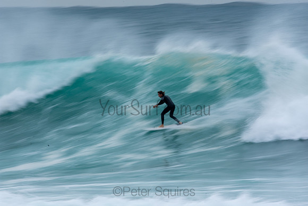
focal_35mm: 750
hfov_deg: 2.7
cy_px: 103
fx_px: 6418
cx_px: 154
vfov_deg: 1.8
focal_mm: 500
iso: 100
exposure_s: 1/25
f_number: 25
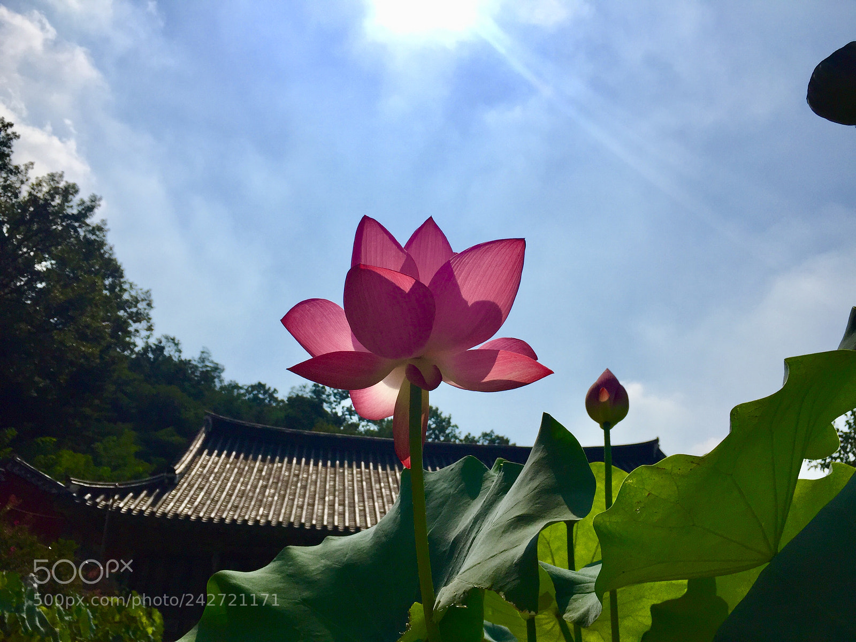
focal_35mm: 29
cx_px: 428
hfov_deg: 61.7
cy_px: 321
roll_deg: -2.4
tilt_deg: +23.6
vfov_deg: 48.2
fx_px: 717
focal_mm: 4.15
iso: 32
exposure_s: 1/7937
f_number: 2.2
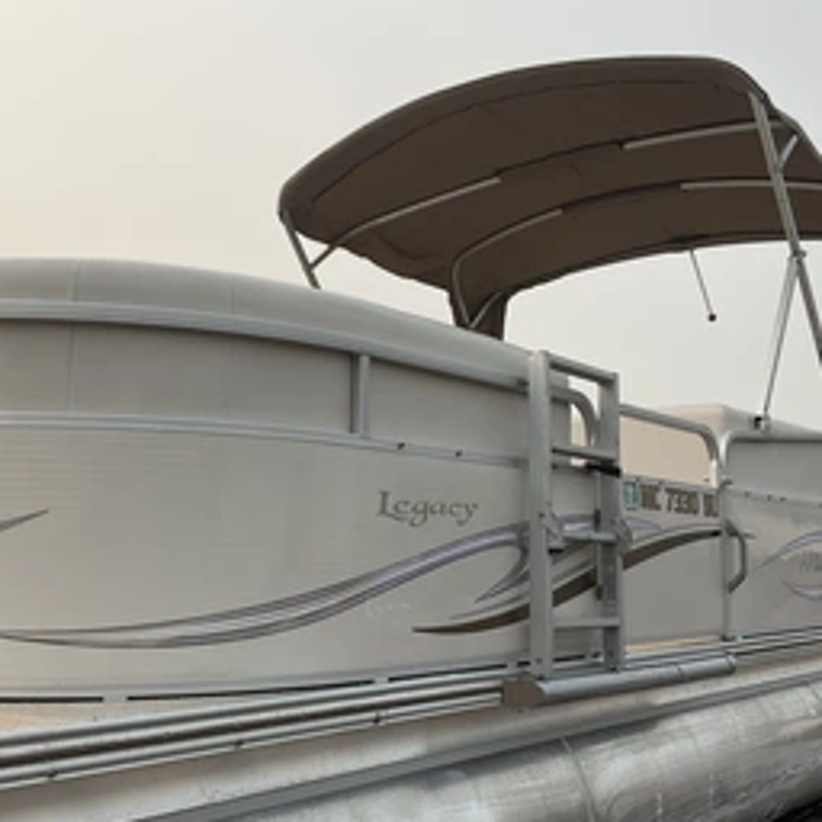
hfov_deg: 41.8
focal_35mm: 40
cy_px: 414
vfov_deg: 41.9
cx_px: 440
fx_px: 1075
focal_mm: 3
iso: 25
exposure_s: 1/2320
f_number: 1.8
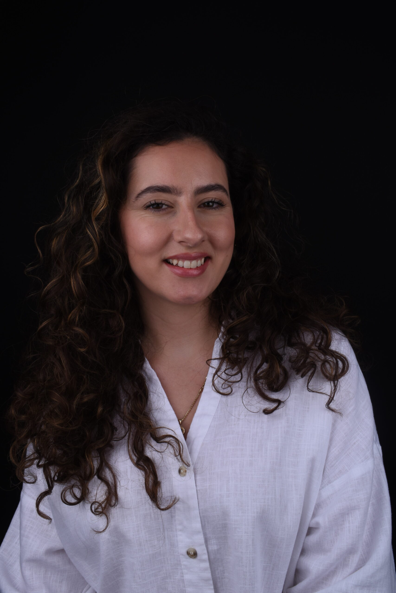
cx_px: 198
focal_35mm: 36
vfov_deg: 53.1
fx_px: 594
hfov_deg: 36.9
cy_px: 296
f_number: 22
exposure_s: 1/160
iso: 100
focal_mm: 24
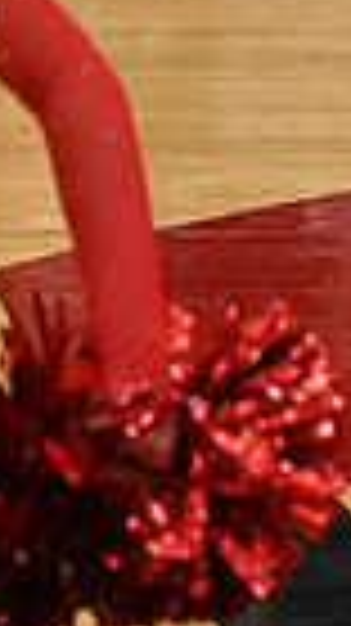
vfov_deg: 2.0
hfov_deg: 1.1
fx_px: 17853
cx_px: 1170
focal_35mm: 1077
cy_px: -133
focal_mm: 165
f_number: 4
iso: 6400
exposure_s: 1/400
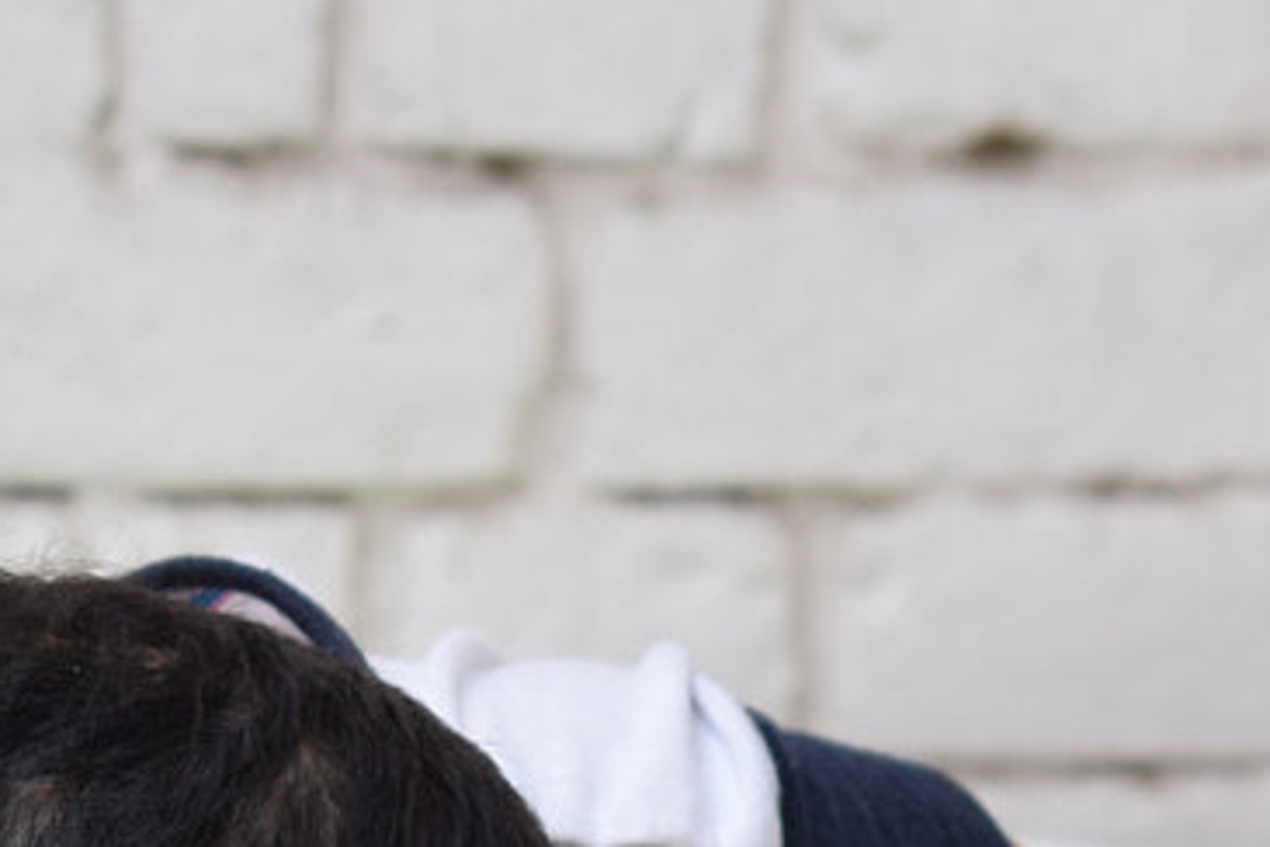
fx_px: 11112
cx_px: 173
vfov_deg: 4.3
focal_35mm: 315
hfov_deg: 6.5
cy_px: 1430
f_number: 5.3
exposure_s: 1/50
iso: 200
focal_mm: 48
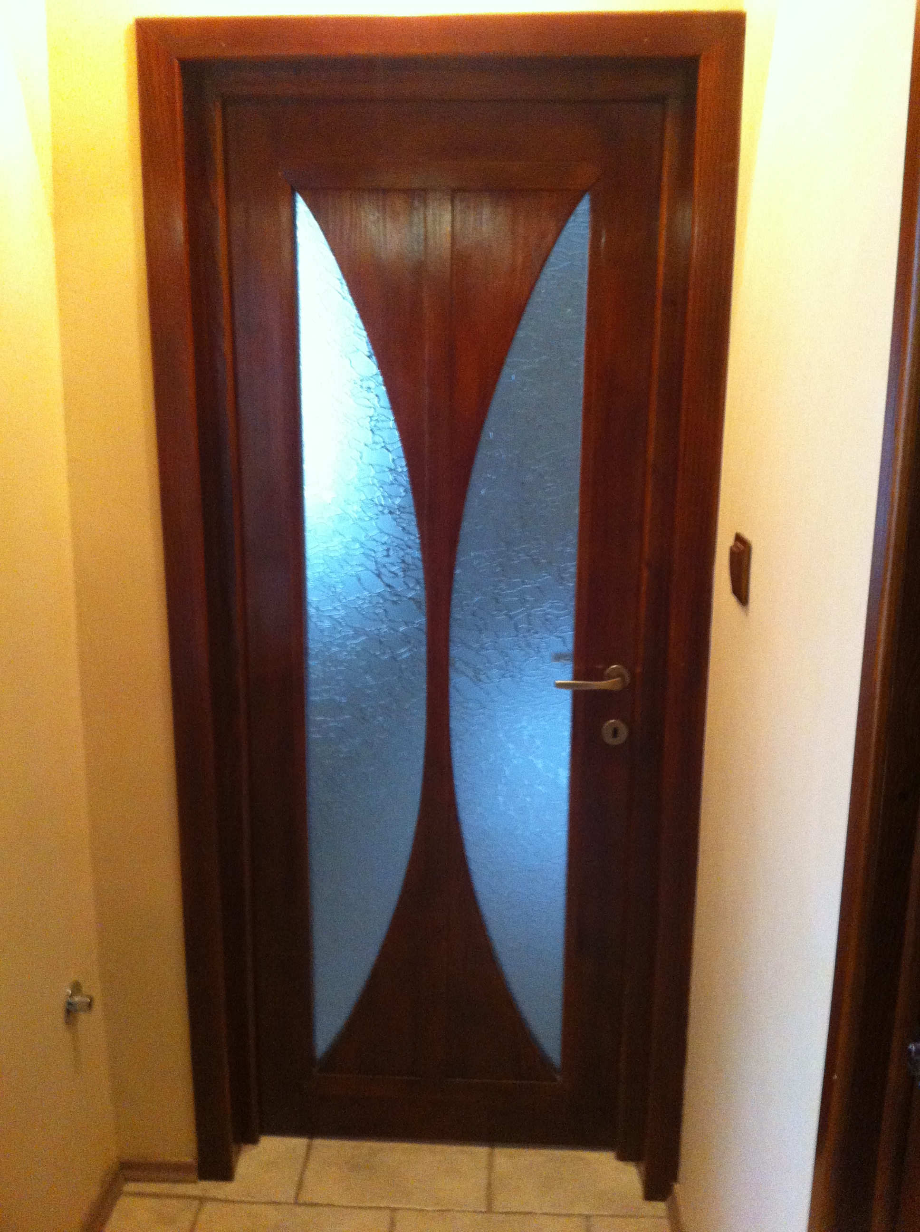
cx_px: 460
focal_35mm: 35
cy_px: 616
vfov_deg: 52.7
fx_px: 1244
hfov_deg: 40.6
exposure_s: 1/15
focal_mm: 3.85
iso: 500
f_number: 2.8
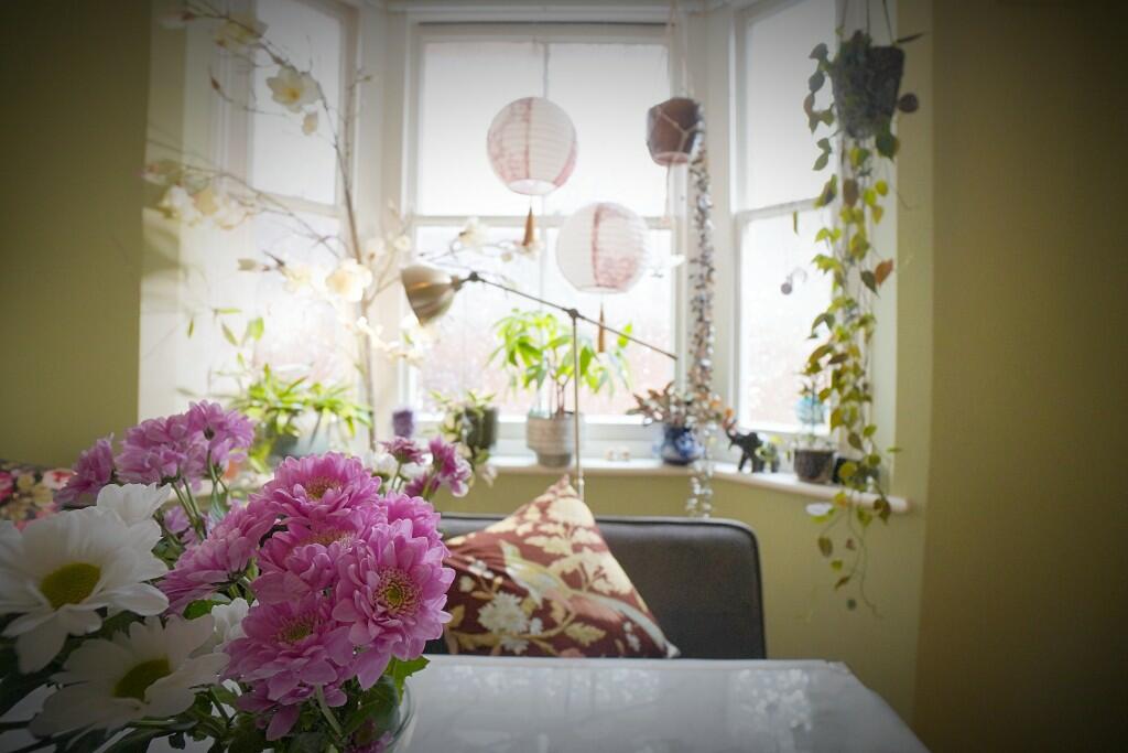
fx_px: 470
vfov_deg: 77.3
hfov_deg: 100.4
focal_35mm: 15
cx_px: 564
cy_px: 376
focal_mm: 10
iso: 1000
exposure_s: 1/160
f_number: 4
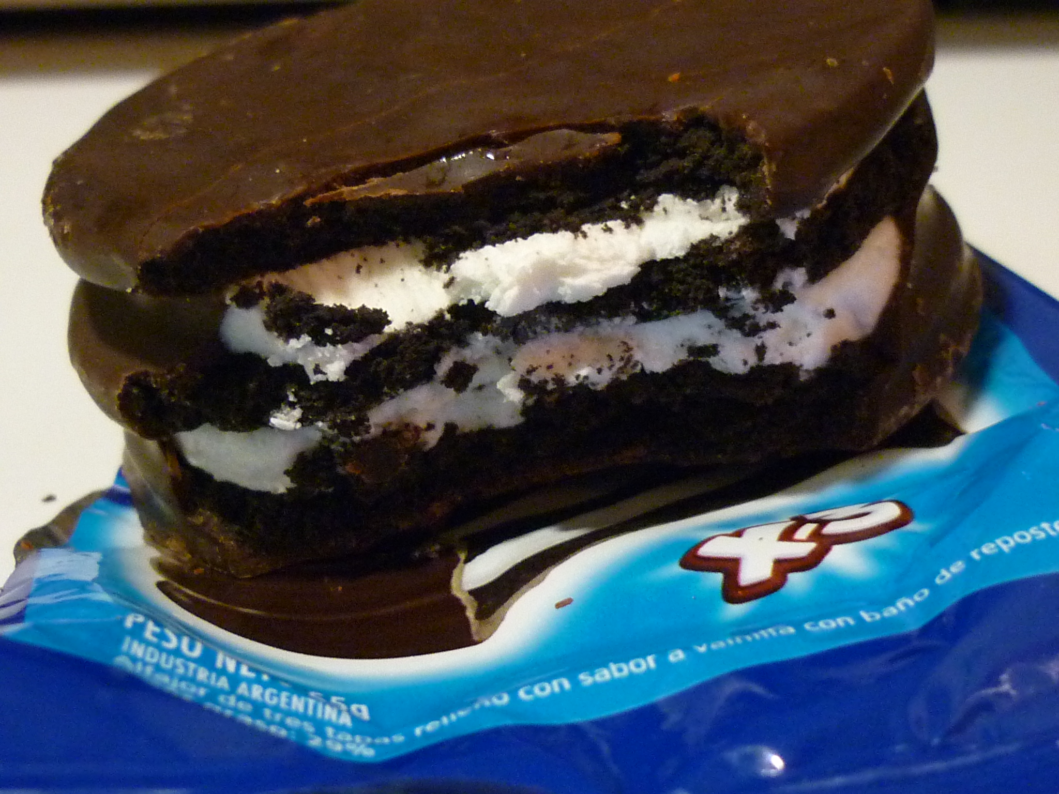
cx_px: 530
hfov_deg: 30.3
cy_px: 397
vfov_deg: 22.9
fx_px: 1958
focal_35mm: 64
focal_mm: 5.9
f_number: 2.9
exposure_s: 1/10
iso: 400
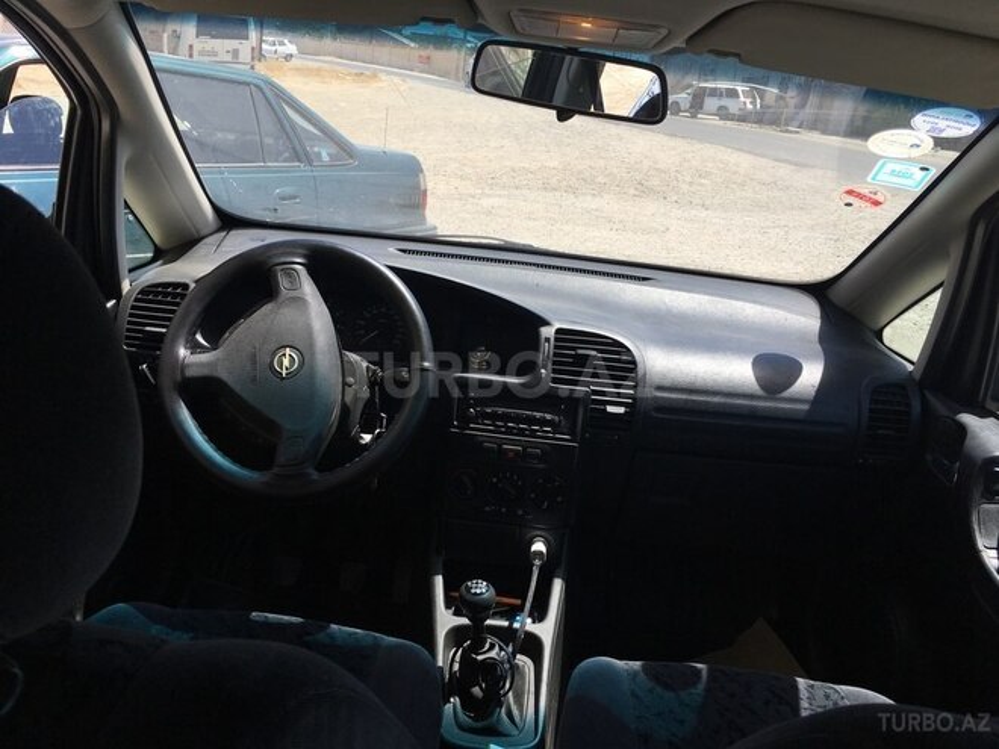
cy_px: 374
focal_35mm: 29
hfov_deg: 61.7
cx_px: 500
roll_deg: -8.5
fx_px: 837
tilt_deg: -18.4
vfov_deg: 48.2
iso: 25
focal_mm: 4.15
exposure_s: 1/663
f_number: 2.2
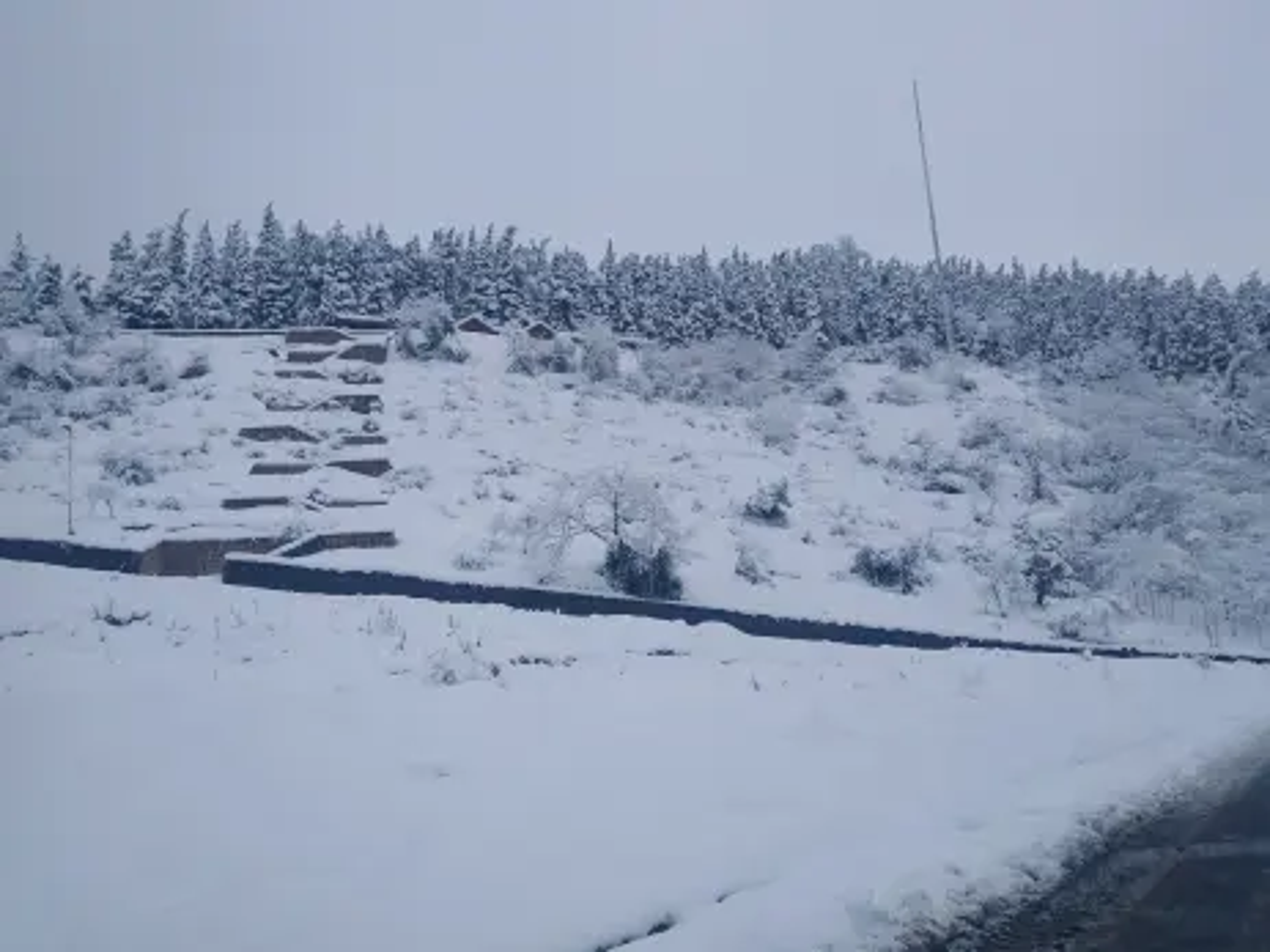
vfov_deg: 53.0
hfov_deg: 67.3
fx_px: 954
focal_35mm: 26
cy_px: 476
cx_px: 635
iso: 100
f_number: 1.8
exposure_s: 1/852
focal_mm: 3.59
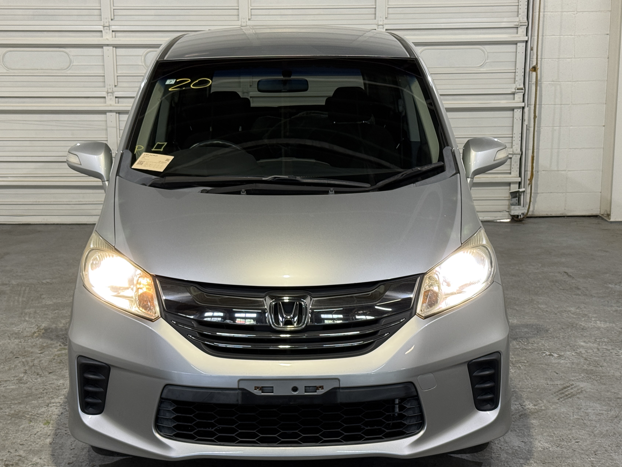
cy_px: 246
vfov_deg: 25.7
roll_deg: -0.4
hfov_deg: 33.8
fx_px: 1024
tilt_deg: -11.4
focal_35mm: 57
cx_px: 291
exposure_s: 1/60
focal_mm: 6.76
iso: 64
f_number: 1.78
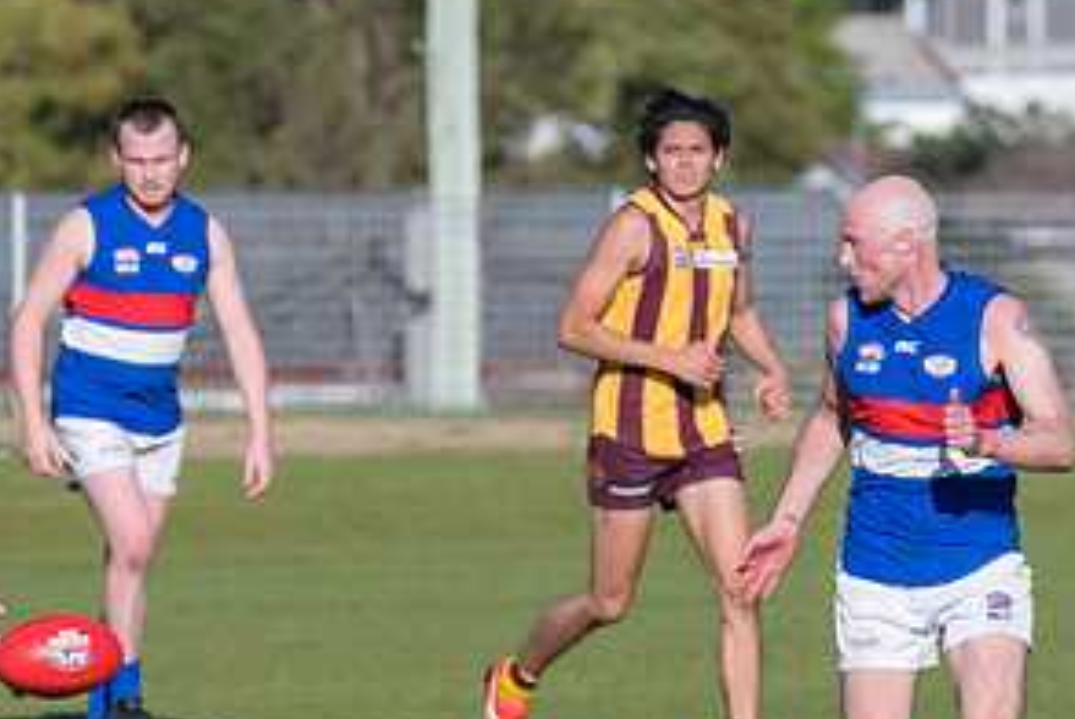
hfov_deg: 1.8
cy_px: 640
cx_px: -250
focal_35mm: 1157
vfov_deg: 1.2
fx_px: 34583
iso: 800
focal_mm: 300
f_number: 8
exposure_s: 1/5000
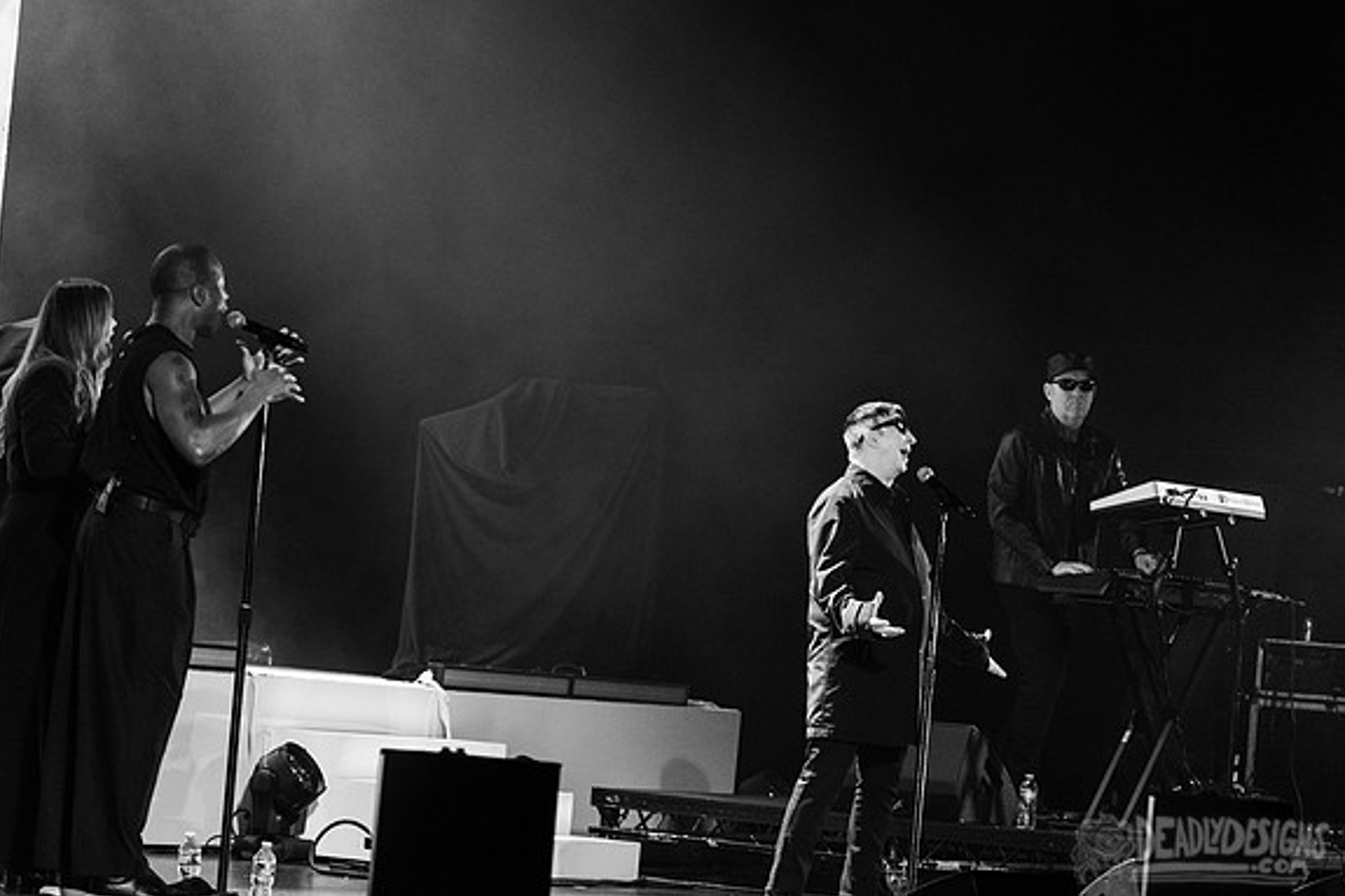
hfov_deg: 12.5
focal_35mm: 164
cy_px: 416
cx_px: 692
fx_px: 6125
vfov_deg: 8.4
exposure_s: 1/160
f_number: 5
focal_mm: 150
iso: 4000
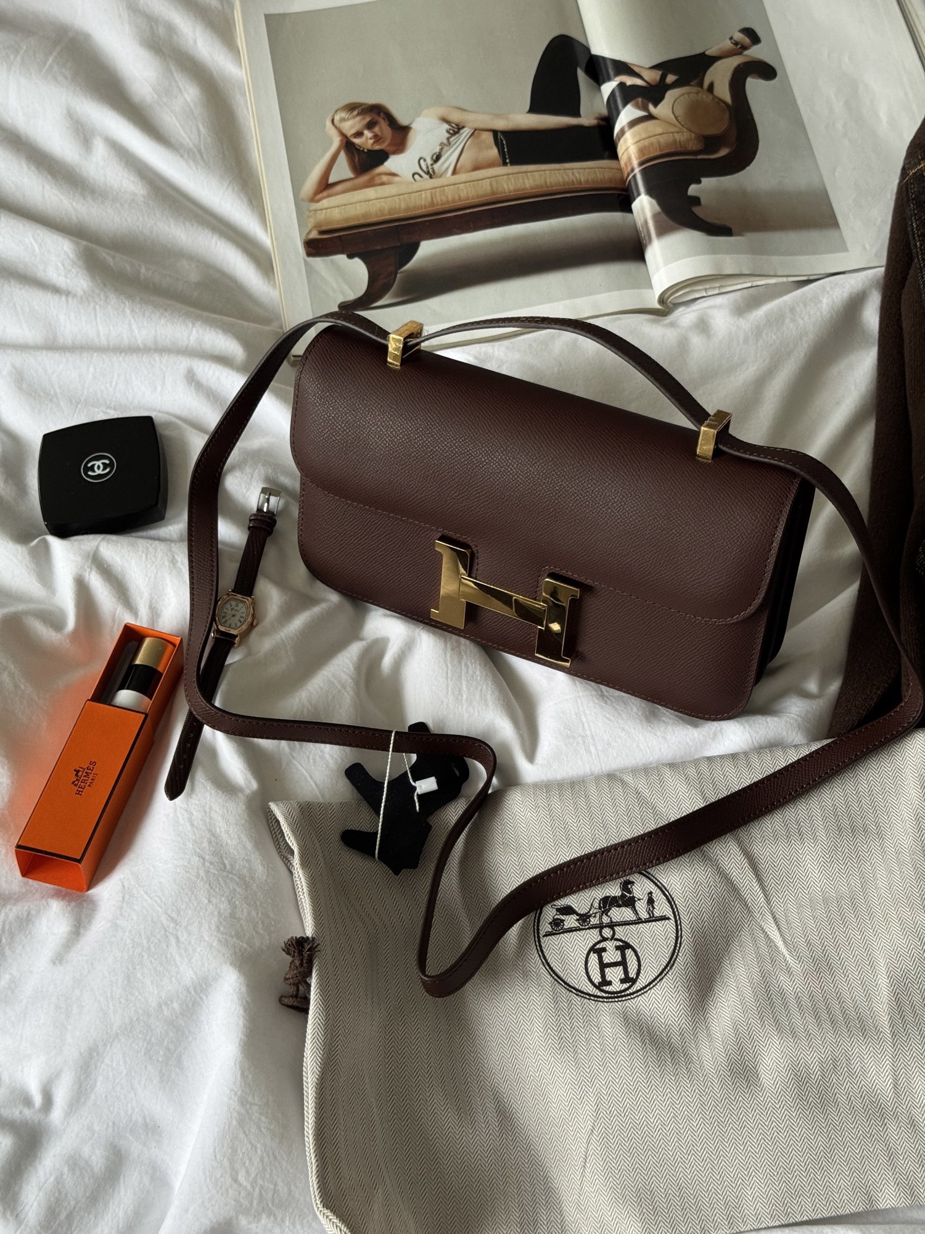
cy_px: 617
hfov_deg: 30.3
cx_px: 462
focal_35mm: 48
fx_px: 1710
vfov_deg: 39.7
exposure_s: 1/60
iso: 160
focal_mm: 6.76
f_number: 1.78
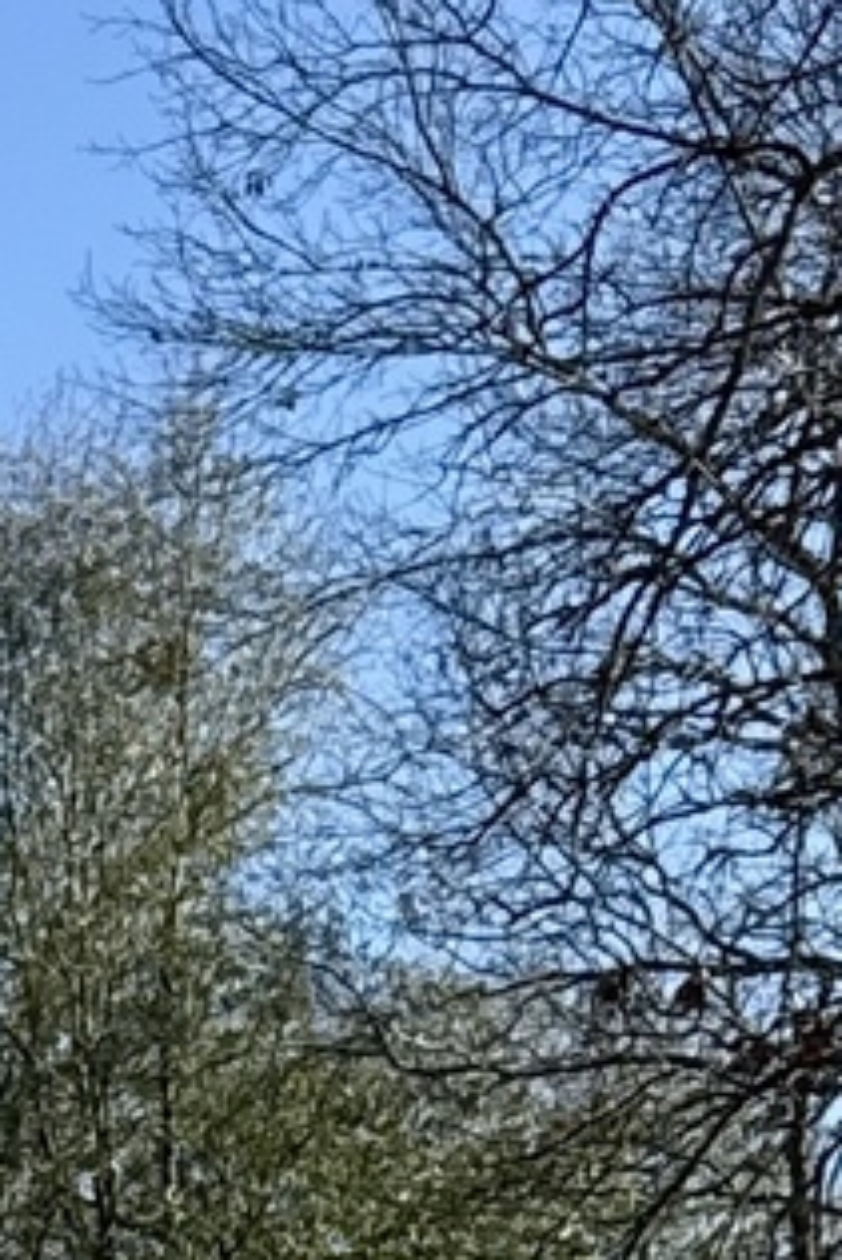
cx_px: -974
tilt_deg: +0.1
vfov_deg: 10.3
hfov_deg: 7.2
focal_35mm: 182
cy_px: 2568
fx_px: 6378
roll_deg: -0.6
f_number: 1.78
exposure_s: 1/3425
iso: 80
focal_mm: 6.76
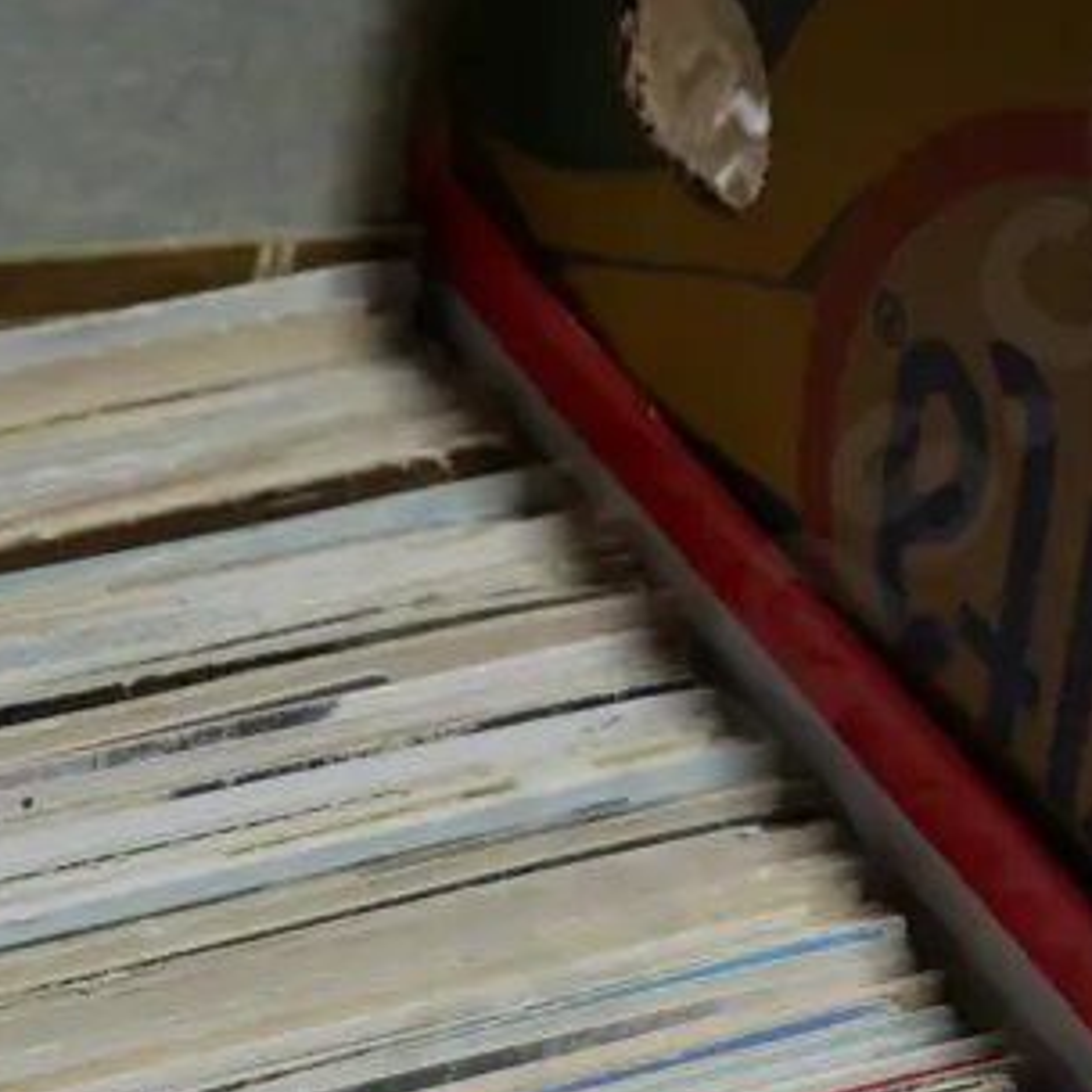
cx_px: 372
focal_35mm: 125
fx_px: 4461
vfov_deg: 13.7
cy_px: 1200
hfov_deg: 13.9
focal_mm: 21
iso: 200
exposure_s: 1/60
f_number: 4.6
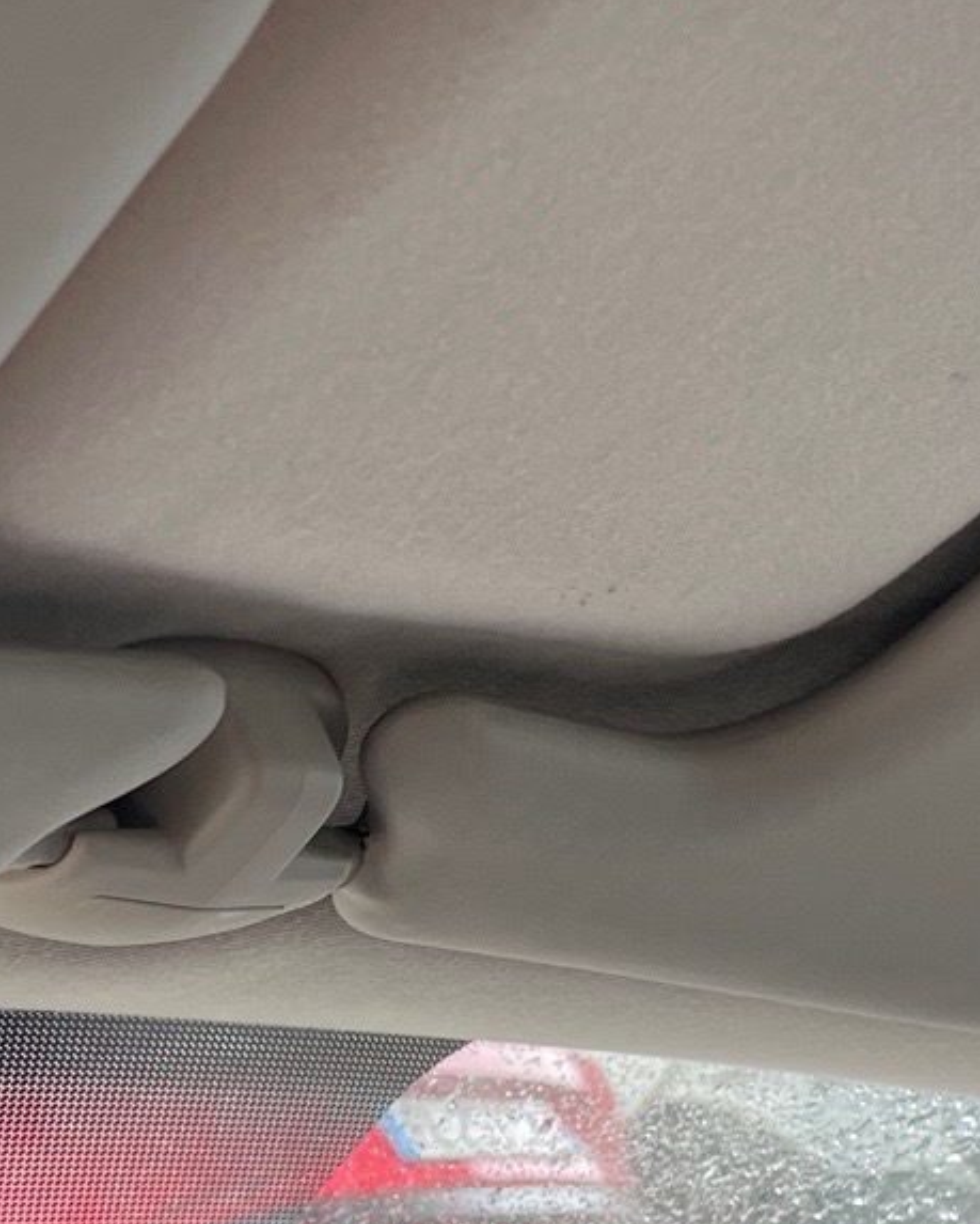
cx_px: -23
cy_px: 778
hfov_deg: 17.6
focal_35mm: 85
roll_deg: +17.6
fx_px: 3079
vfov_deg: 22.4
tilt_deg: +16.7
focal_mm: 4.2
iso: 40
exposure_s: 1/121
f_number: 1.6
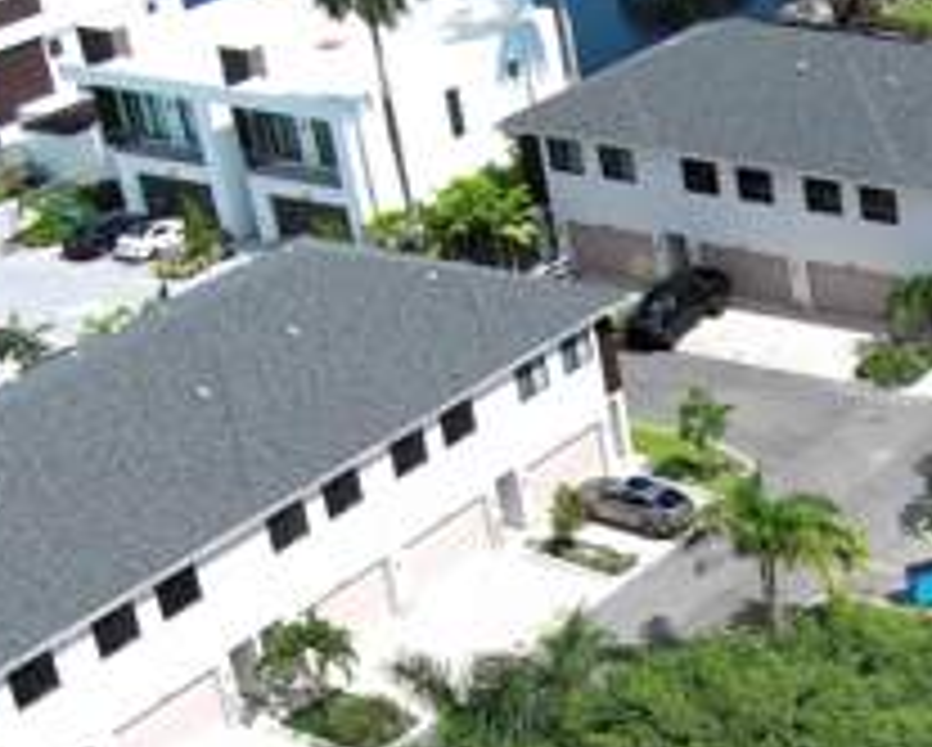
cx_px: 1373
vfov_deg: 14.1
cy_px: 956
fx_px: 2899
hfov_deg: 16.7
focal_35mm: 105
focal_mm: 10.57
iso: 100
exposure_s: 1/1101
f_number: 2.8
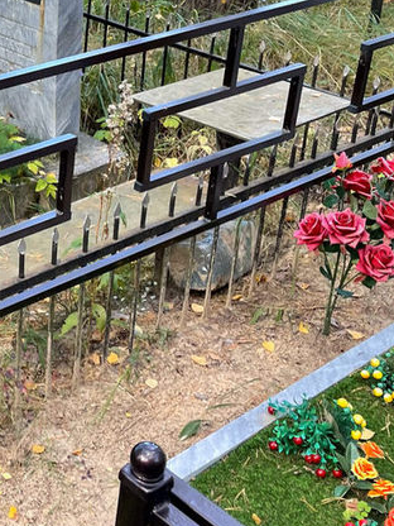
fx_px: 971
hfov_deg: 20.7
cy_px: 96
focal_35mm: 64
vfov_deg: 29.5
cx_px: -135
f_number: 1.6
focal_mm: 4.2
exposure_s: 1/121
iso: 80
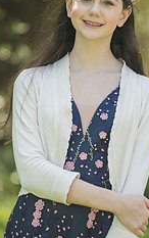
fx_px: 2192
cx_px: 82
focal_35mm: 338
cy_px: 127
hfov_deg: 3.9
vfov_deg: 6.2
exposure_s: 1/500
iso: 100
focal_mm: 172
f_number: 2.8
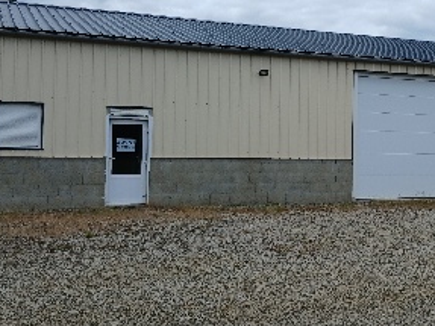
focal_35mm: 58
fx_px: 729
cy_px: 115
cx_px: 321
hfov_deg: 32.7
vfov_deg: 25.1
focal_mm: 3.98
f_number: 1.8
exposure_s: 1/742
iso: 20
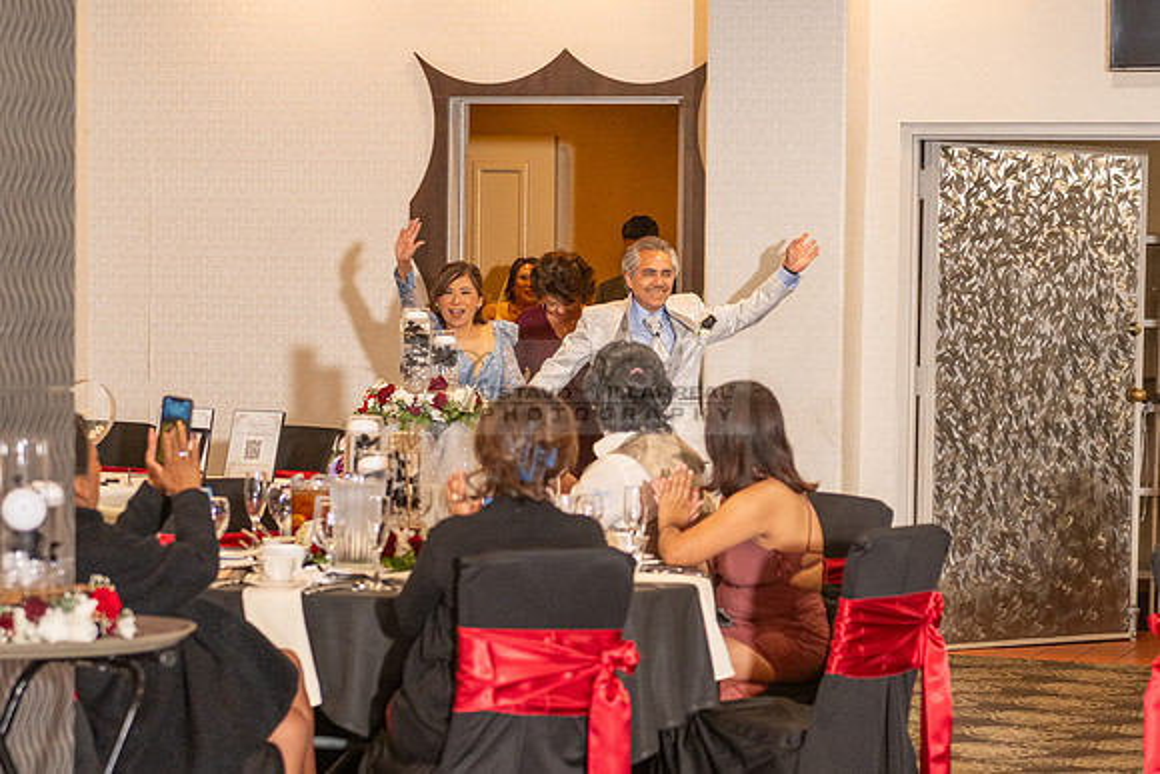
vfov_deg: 11.7
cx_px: 709
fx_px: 3790
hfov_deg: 17.4
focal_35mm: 118
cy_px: 492
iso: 800
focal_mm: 70
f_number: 3.2
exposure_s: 1/200
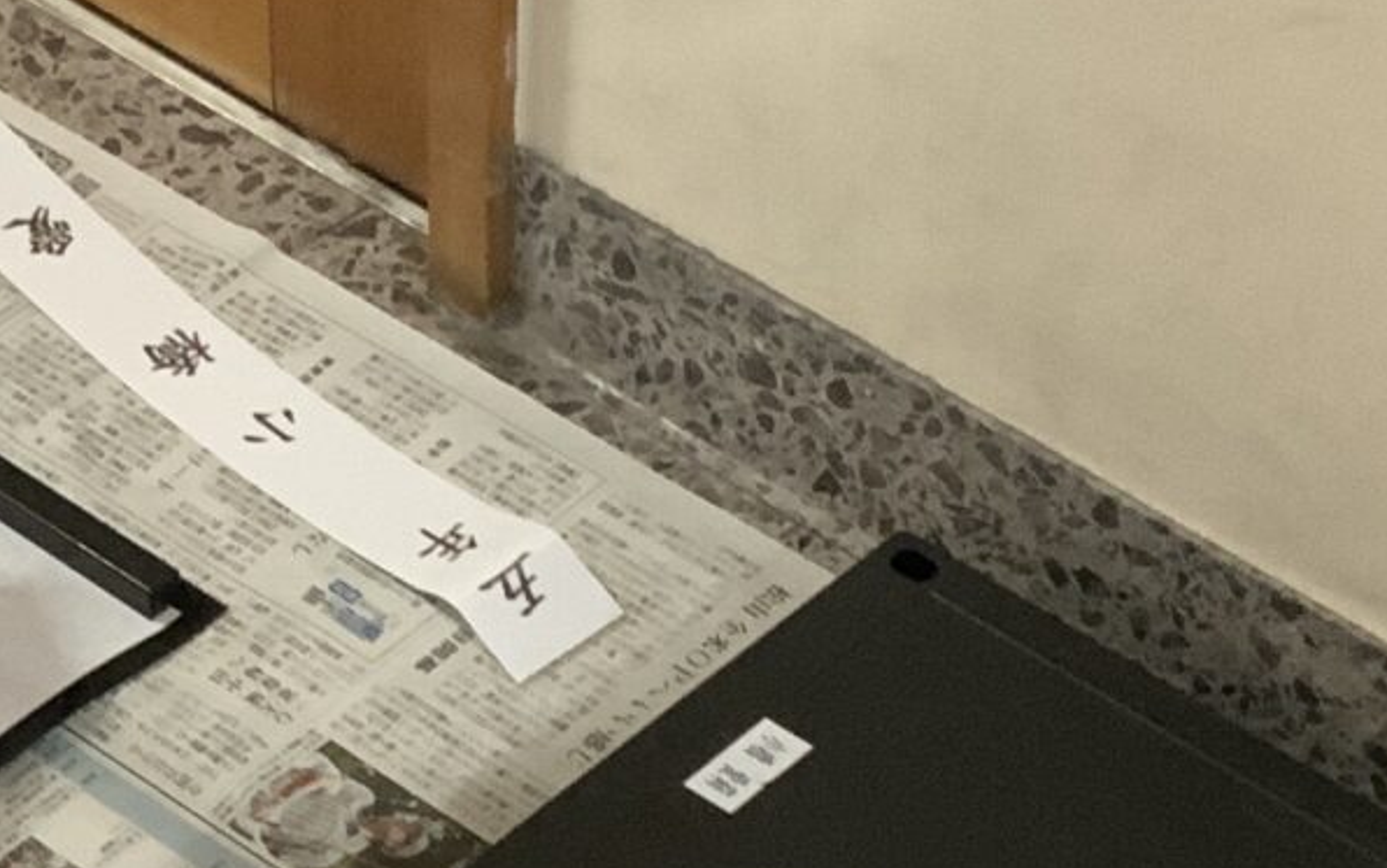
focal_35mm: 132
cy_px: 749
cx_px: -156
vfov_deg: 9.9
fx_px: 4992
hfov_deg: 15.4
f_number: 1.8
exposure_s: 1/40
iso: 200
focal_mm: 3
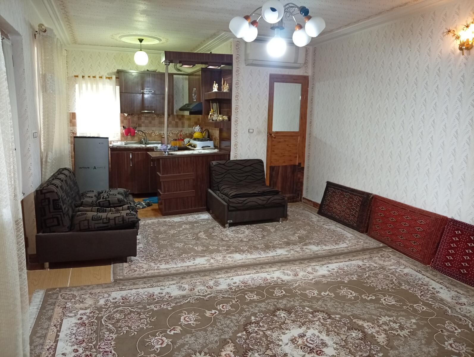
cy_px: 178
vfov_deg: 53.2
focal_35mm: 26
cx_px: 237
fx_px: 357
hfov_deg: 67.2
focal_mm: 4.15
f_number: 1.8
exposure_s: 1/33.3
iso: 264
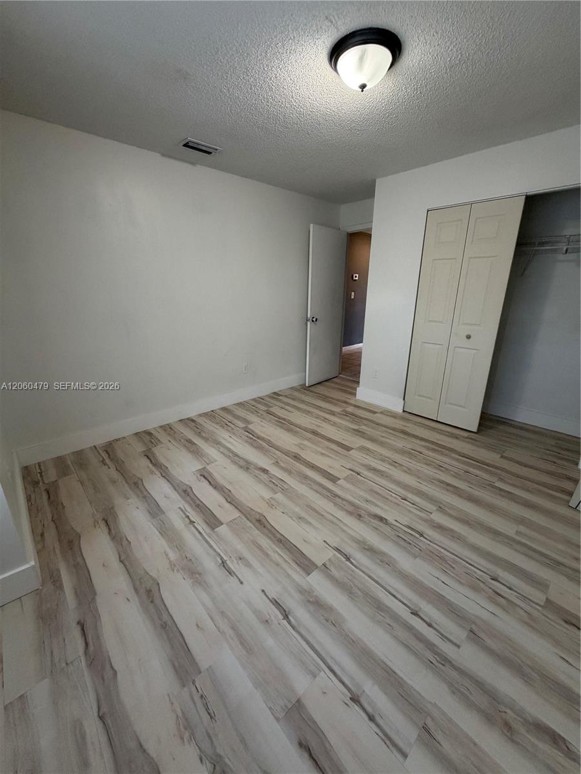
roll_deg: -0.9
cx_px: 290
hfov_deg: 85.7
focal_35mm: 14
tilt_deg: -17.2
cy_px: 387
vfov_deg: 102.1
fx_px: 313
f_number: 2.2
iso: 250
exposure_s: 1/60
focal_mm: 2.22
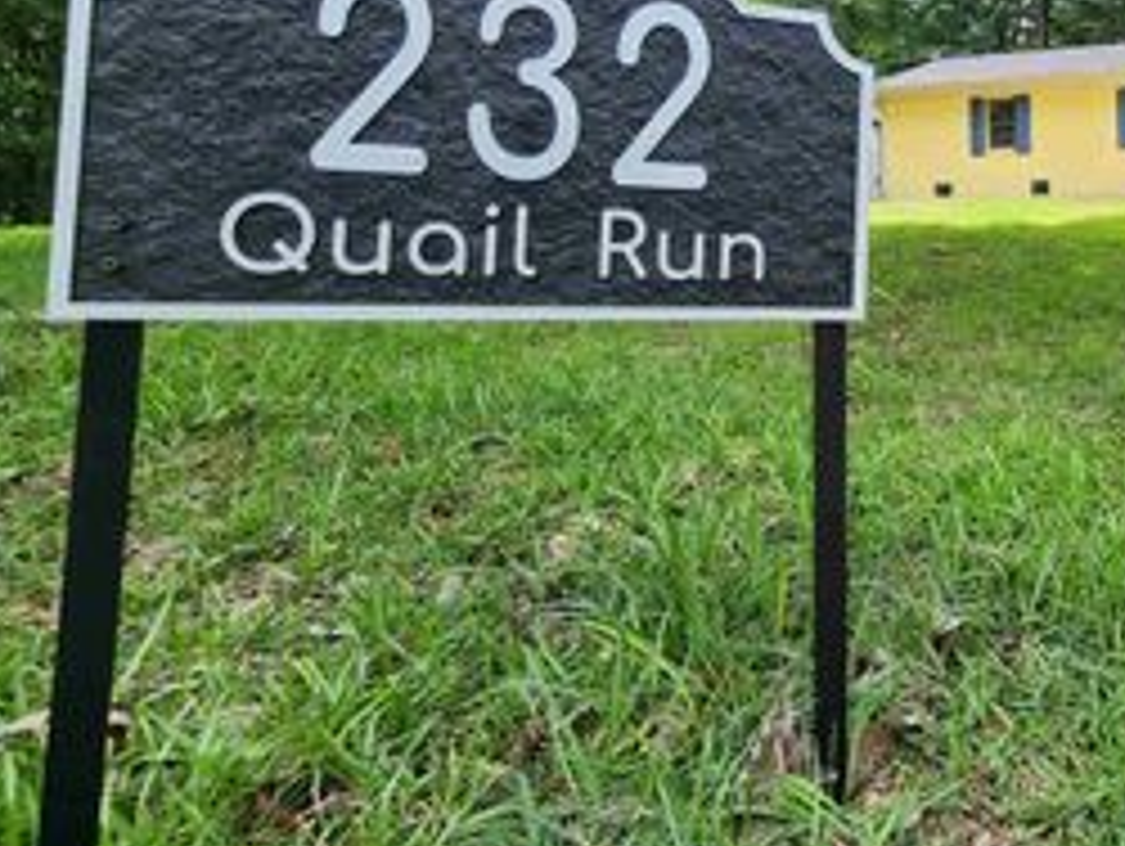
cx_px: 1094
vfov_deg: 51.6
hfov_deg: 54.4
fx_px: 846
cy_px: 250
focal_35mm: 26
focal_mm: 2.2
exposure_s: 1/338
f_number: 2.2
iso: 50
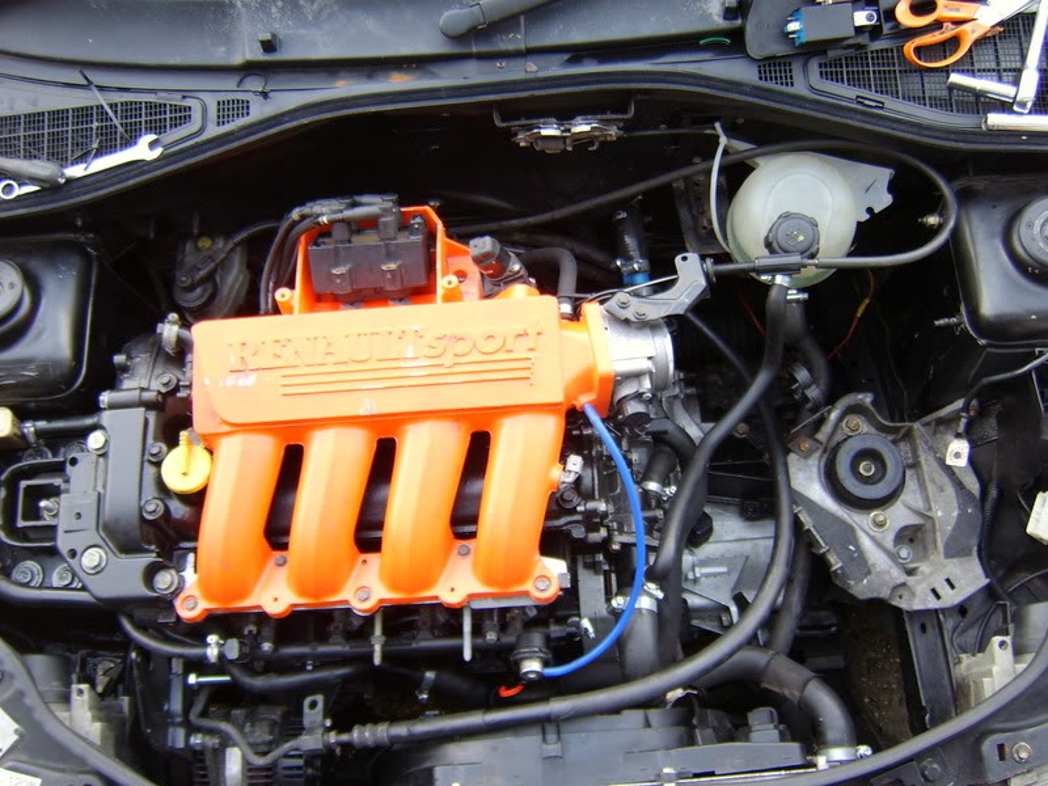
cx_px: 524
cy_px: 393
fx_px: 939
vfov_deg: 45.4
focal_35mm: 31
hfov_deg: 58.4
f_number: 2.7
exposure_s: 1/46
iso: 100
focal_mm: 8.13
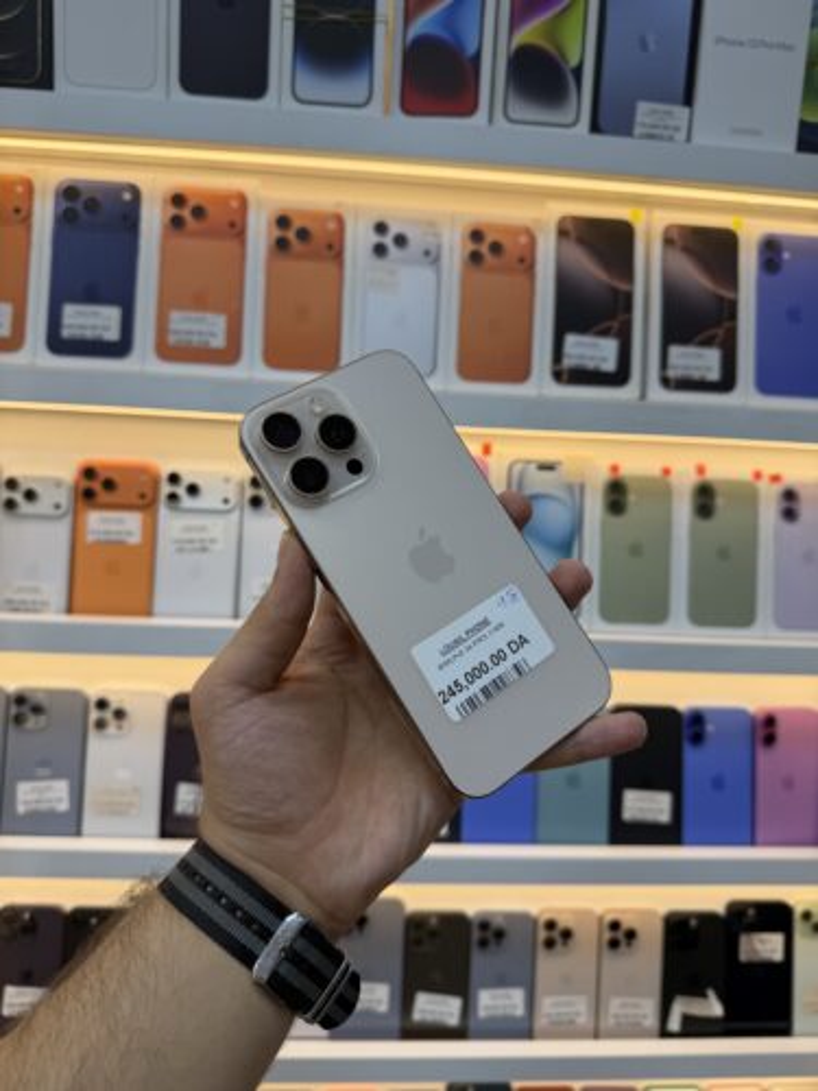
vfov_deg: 71.6
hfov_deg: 56.8
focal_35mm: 24
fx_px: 756
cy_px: 546
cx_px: 409
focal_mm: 6.76
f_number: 1.78
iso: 80
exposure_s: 1/514
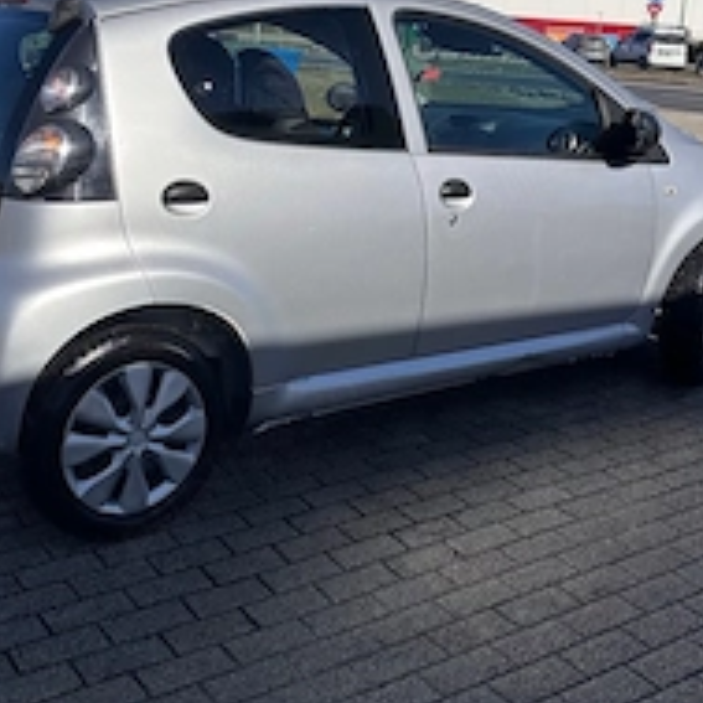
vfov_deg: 37.0
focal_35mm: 45
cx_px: 312
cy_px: 219
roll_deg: -3.8
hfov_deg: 37.5
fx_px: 1034
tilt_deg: -9.3
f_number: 1.78
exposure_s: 1/6623
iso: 80
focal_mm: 6.86
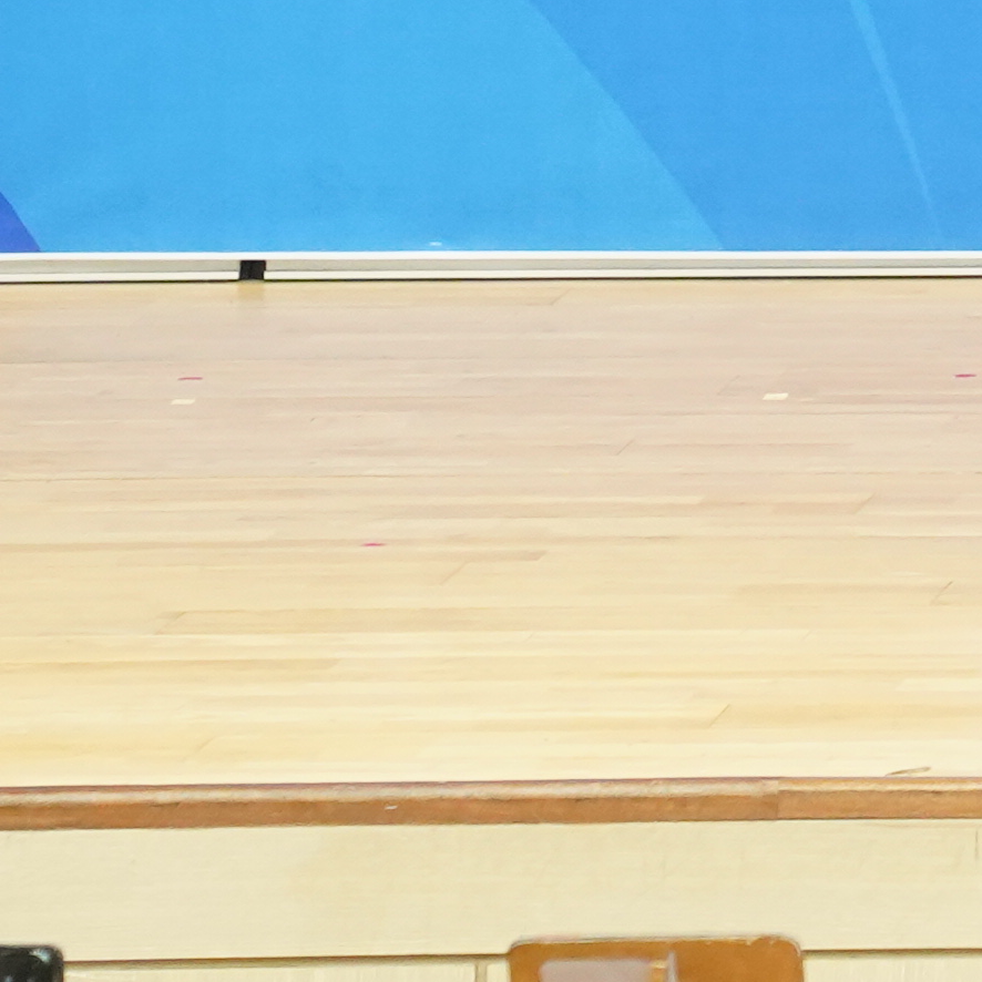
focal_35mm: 403
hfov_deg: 4.2
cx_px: 2651
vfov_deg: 4.3
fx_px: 12934
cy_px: -1107
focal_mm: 70
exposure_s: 1/160
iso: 3200
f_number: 5.6
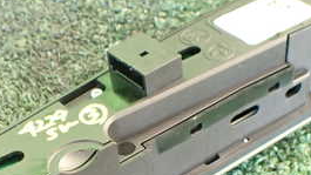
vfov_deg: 16.1
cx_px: 93
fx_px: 610
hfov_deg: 28.3
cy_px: 154
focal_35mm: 74
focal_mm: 5.4
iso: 640
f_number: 2.3
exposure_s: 1/125
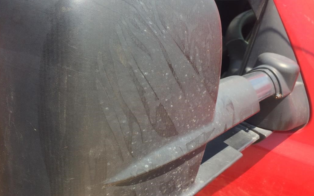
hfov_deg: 51.5
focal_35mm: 38
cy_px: 92
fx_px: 325
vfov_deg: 33.6
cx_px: 161
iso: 32
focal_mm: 4.15
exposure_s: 1/612
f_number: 2.2
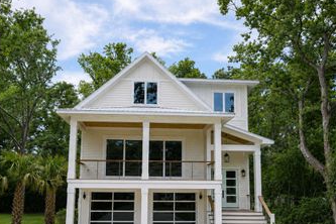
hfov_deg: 57.2
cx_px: 156
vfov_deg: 39.3
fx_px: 308
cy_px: 156
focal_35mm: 33
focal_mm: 22
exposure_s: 1/200
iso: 160
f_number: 6.3
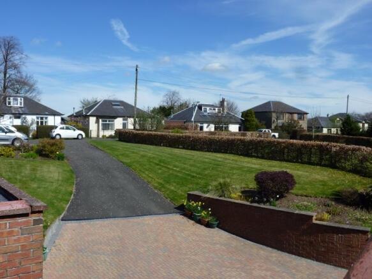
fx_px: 355
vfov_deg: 42.9
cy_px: 140
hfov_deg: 55.4
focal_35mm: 33
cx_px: 186
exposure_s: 1/800
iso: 80
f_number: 3.7
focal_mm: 5.9
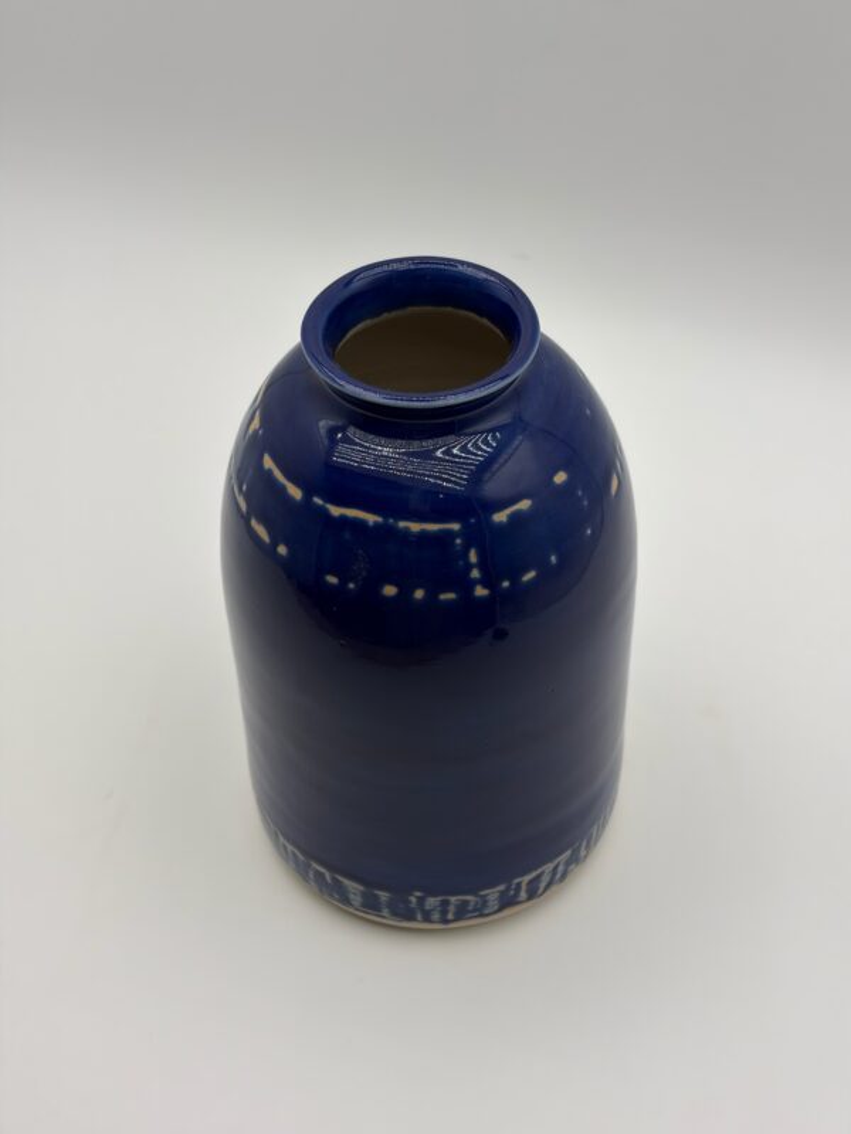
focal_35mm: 52
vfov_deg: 36.8
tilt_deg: -44.8
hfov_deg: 28.0
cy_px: 567
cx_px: 426
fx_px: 1704
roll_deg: +0.9
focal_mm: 5.96
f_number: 1.6
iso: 32
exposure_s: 1/1667
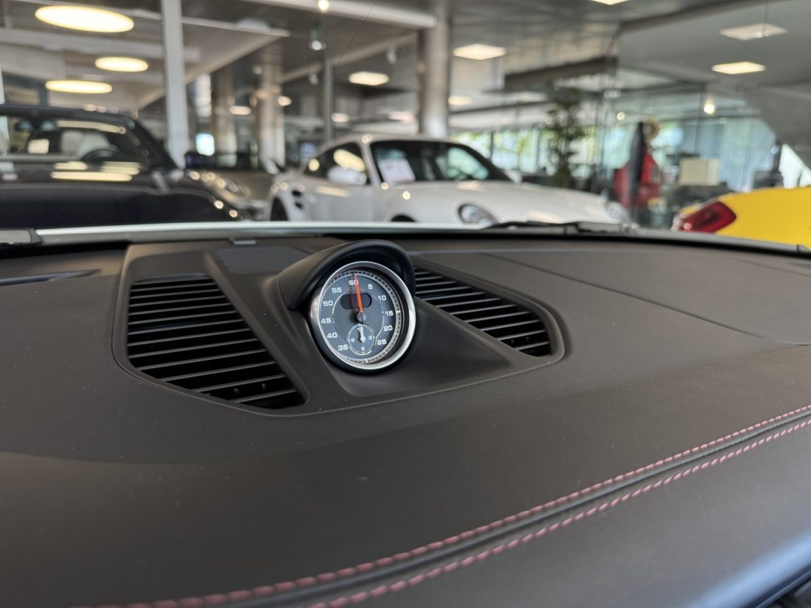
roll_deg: -0.7
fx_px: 562
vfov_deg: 56.8
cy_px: 304
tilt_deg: -12.5
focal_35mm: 24
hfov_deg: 71.6
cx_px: 406
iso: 200
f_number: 1.78
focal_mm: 6.76
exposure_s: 1/100
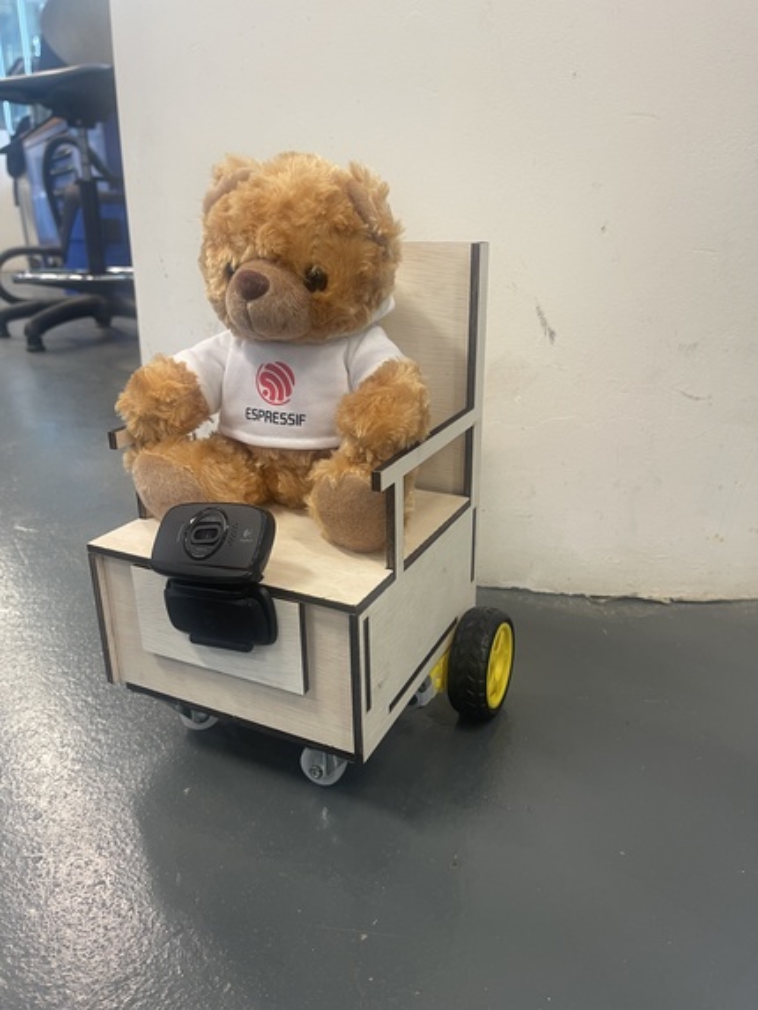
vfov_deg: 69.4
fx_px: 730
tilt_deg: -18.9
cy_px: 505
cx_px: 379
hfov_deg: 54.9
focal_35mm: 25
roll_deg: +0.0
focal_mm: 5.1
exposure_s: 1/50
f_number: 1.6
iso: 64
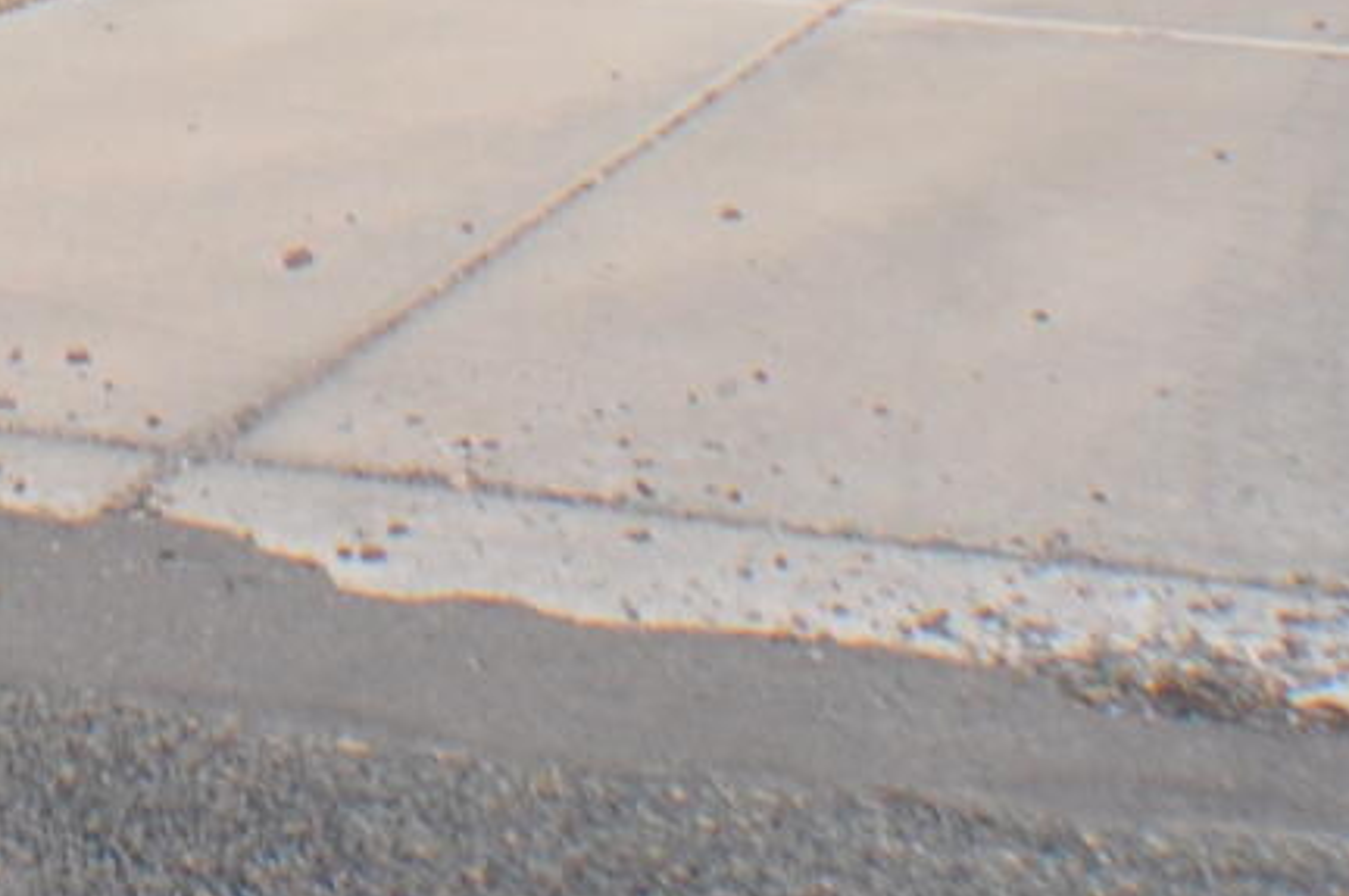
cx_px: -575
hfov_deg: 8.8
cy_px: -1327
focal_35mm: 229
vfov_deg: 5.7
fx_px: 8571
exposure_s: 1/400
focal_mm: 22
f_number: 10
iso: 200
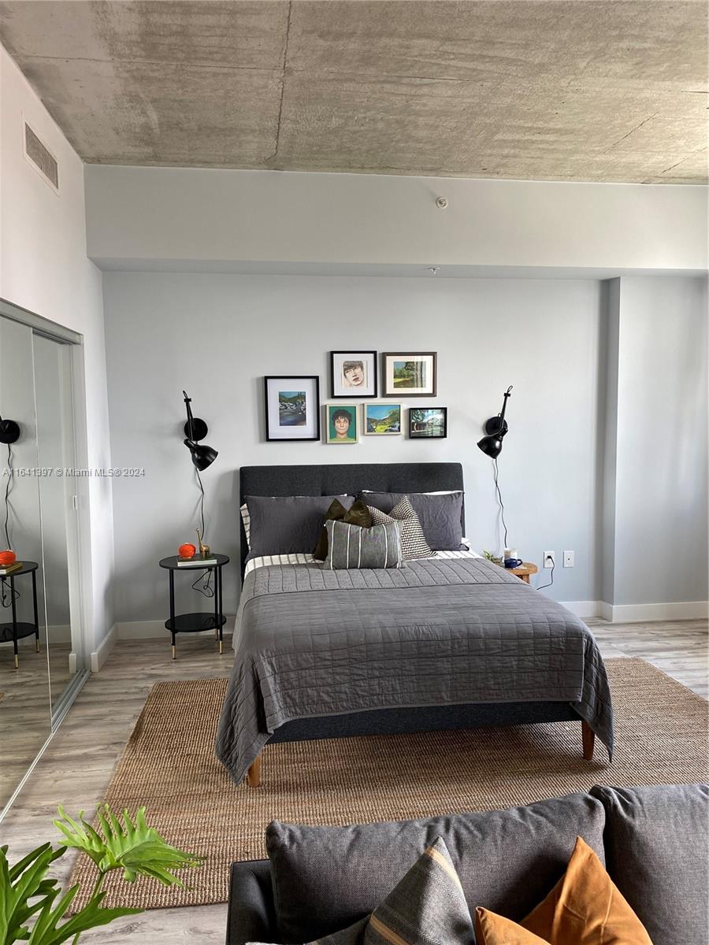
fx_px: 710
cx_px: 354
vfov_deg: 67.3
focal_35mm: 26
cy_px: 472
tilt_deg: -4.7
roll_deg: +0.3
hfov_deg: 53.1
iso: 64
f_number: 1.8
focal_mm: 4.25
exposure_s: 1/121
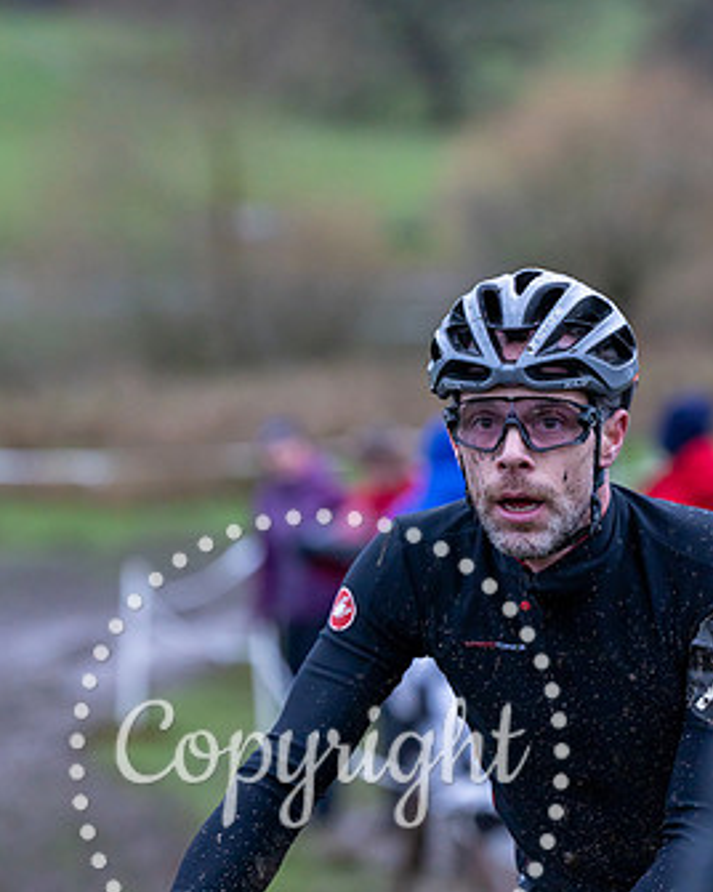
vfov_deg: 9.1
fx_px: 5592
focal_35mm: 212
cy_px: 533
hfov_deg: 7.3
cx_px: 370
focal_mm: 168
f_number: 4
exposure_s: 1/500
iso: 6400
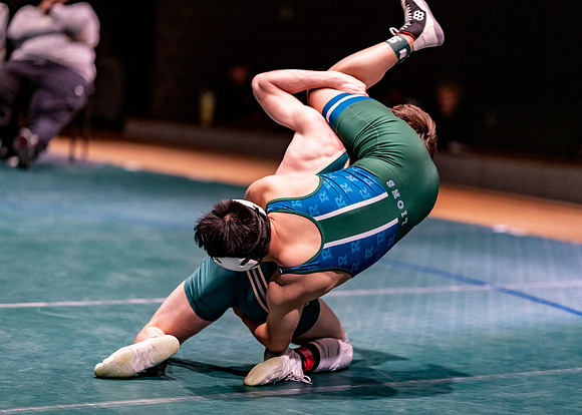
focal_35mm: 141
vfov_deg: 10.2
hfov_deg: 14.2
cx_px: 291
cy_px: 208
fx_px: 2338
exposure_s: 1/640
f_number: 1.8
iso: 2000
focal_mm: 135
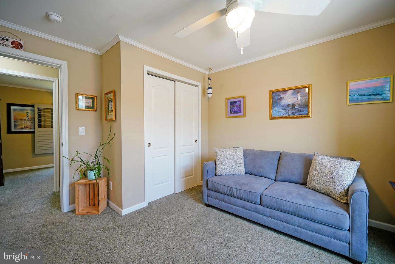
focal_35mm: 15
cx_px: 198
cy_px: 132
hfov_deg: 100.4
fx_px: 165
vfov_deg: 77.3
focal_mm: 10
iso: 320
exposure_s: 1/30
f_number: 2.8
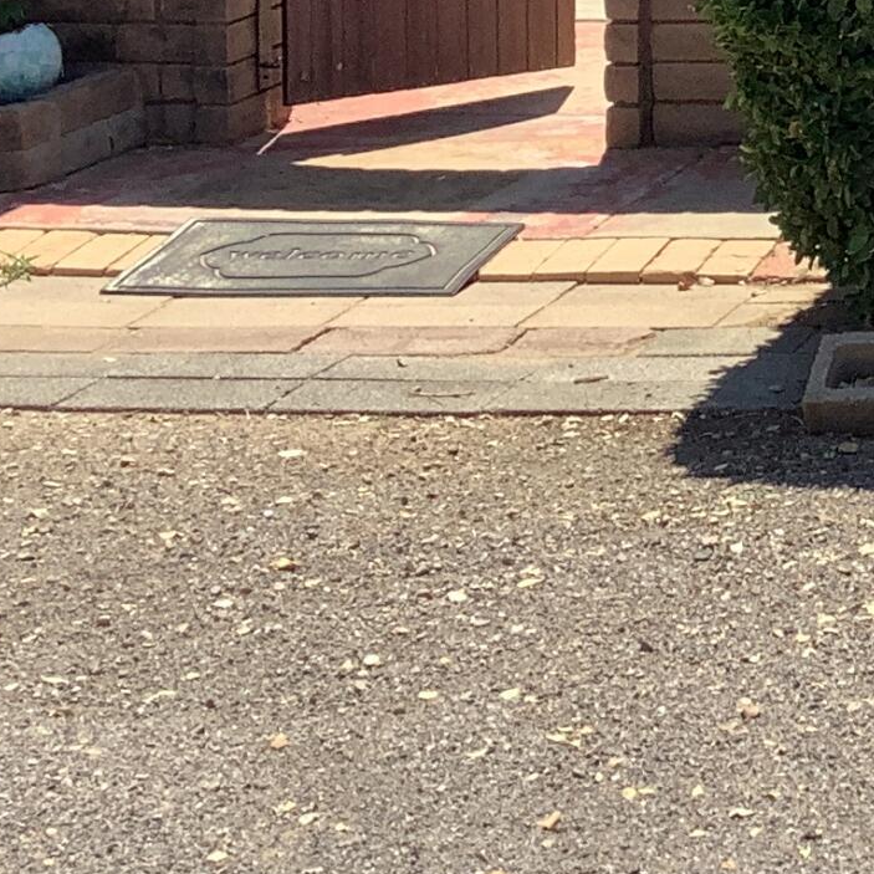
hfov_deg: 13.7
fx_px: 3342
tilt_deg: -2.6
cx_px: 1448
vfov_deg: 14.2
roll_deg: +0.4
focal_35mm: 117
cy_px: -301
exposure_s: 1/994
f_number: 2.4
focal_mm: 3.3
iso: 25
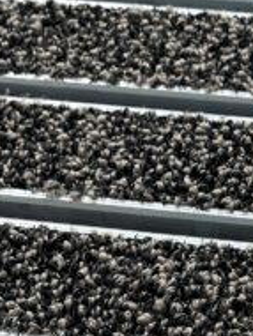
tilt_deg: -44.7
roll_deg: +4.8
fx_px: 1361
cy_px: 232
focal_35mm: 140
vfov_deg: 14.0
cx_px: 448
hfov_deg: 10.1
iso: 50
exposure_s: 1/121
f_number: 1.6
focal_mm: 5.1
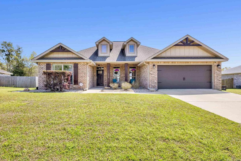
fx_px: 120
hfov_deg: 90.0
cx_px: 116
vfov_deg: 67.4
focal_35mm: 18
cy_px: 81
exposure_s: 1/500
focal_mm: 17
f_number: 11
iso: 400
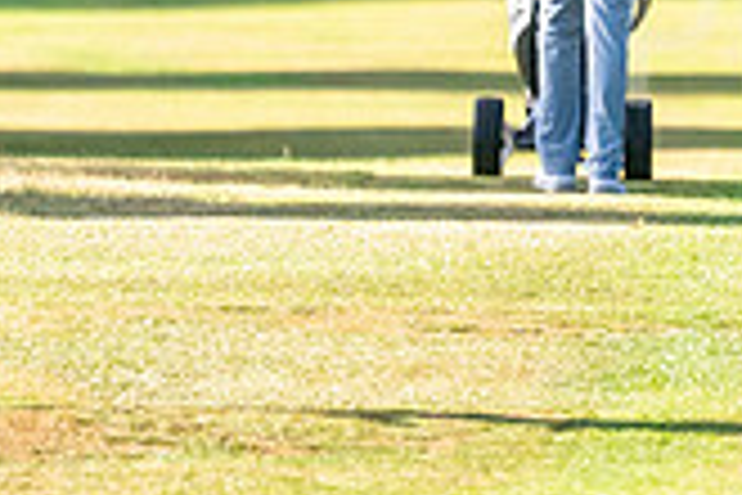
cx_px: 1210
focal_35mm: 1585
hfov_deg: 1.3
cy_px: -176
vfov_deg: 0.9
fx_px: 32666
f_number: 4
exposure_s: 1/5000
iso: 800
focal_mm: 300
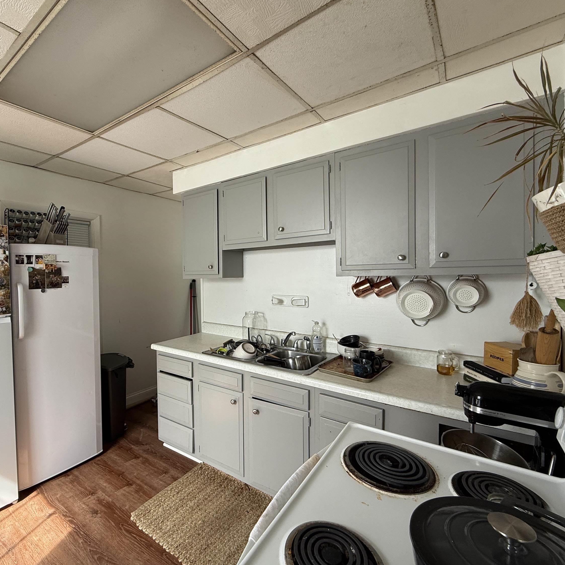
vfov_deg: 84.0
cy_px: 284
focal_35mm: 17
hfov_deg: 83.2
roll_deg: +0.9
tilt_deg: -1.1
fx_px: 314
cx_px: 233
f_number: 2.2
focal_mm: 2.22
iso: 100
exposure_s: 1/99
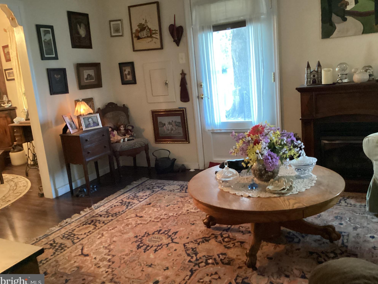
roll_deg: +4.7
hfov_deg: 56.8
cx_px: 192
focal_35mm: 32
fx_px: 349
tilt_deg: -12.1
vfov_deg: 44.2
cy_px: 143
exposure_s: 1/30
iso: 800
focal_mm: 3.3
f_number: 2.4
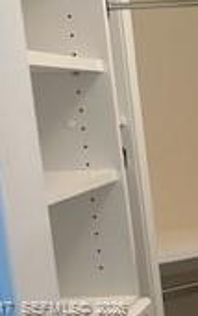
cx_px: 385
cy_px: 309
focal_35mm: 95
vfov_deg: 21.2
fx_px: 820
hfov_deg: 12.3
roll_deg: +1.8
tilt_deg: -14.3
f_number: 1.78
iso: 500
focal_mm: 6.86
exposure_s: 1/60
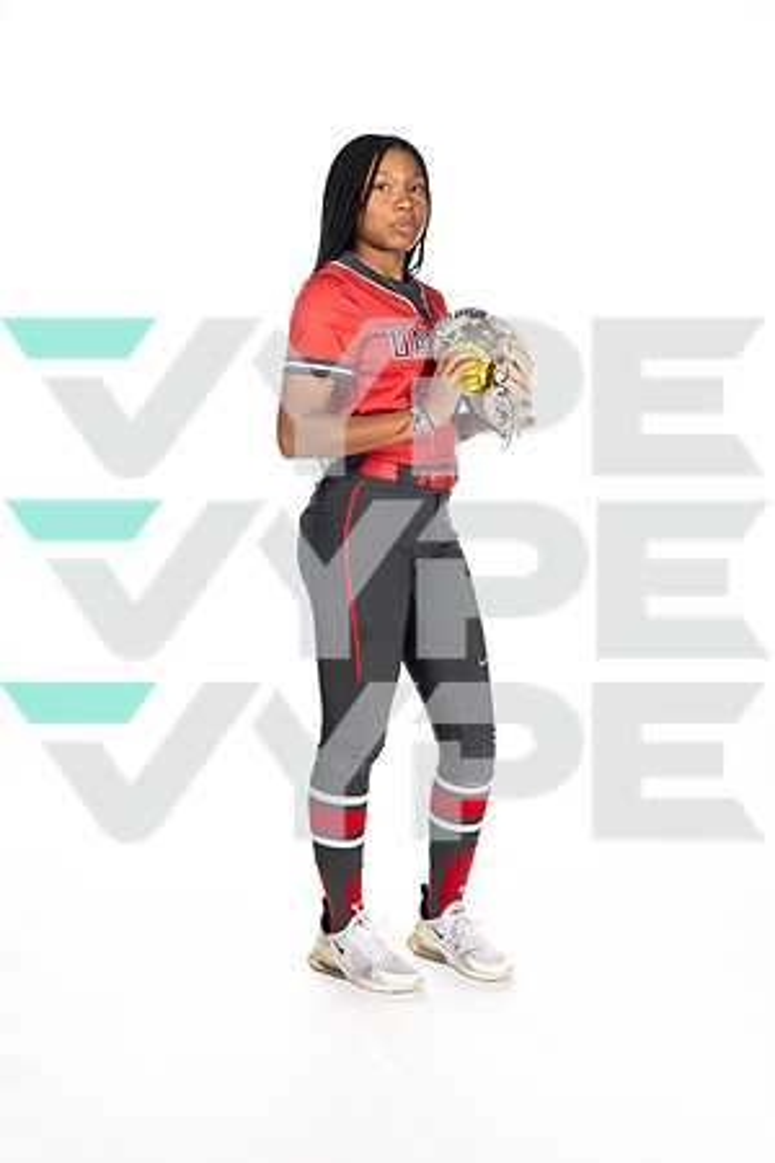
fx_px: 1614
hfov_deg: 27.0
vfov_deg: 39.6
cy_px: 582
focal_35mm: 50
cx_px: 388
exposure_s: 1/250
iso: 400
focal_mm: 50
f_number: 6.3
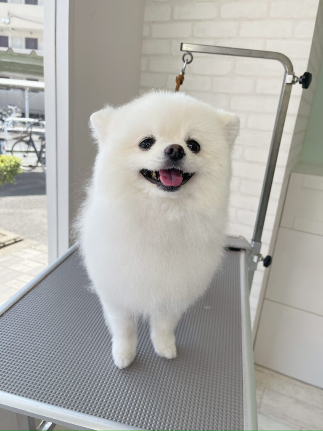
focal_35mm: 25
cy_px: 216
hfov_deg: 54.9
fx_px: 311
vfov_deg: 69.4
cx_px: 162
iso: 32
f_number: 1.6
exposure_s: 1/649
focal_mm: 5.1
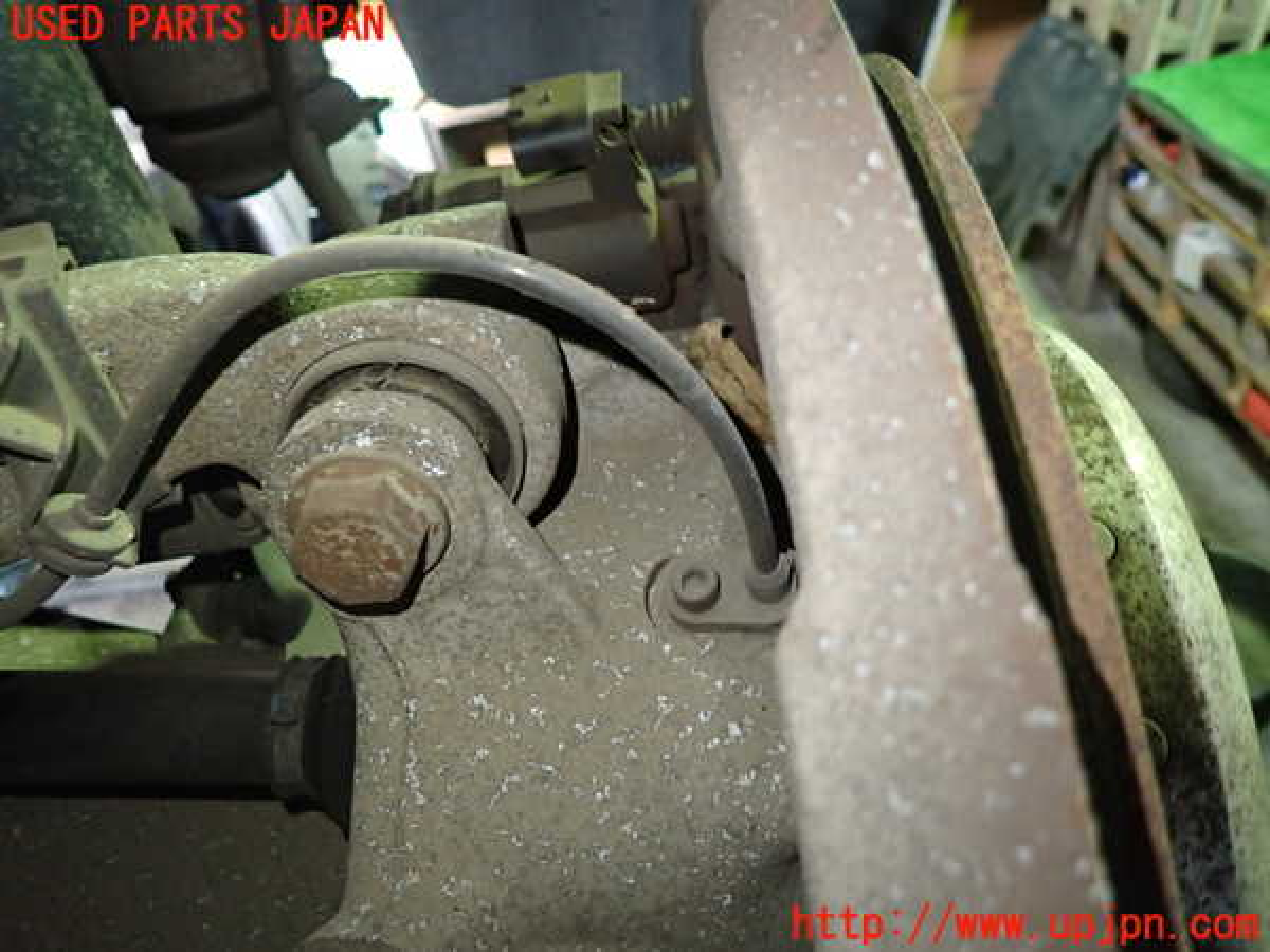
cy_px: 476
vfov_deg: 54.9
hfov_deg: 69.4
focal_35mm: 25
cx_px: 635
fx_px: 917
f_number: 2
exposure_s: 1/30
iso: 500
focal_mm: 4.5
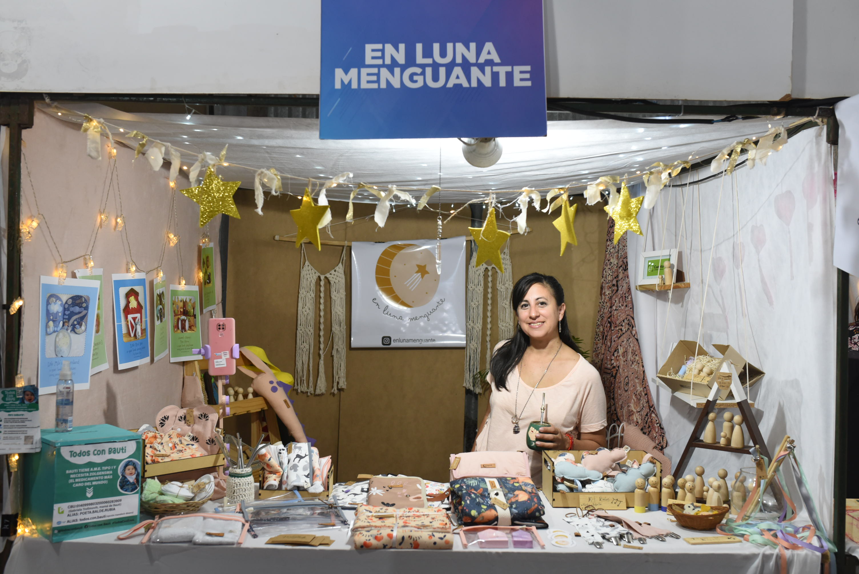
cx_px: 430
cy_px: 287
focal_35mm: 35
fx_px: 835
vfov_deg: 37.9
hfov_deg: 54.4
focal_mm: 35
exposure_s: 1/80
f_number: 4.5
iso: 1600
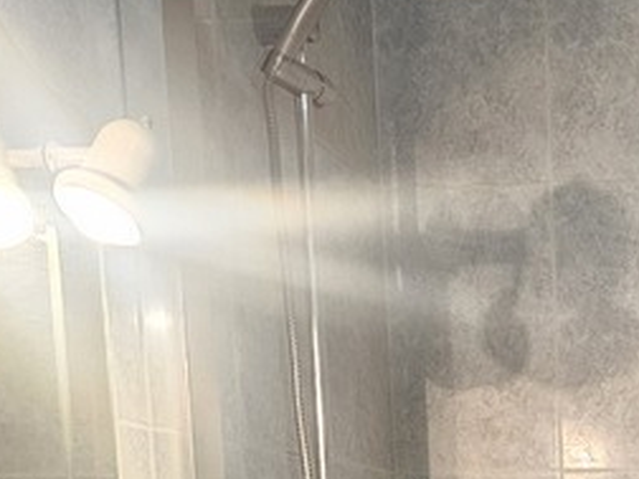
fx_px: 1348
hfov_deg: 24.5
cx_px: 735
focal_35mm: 73
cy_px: 727
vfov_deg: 17.9
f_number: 1.7
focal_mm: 6.3
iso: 500
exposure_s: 1/100
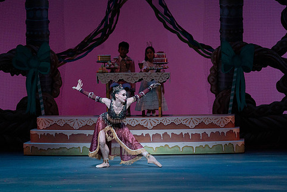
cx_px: 134
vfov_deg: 5.7
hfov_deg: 8.5
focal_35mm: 242
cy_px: 87
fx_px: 1930
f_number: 5.6
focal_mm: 200
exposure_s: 1/320
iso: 3200
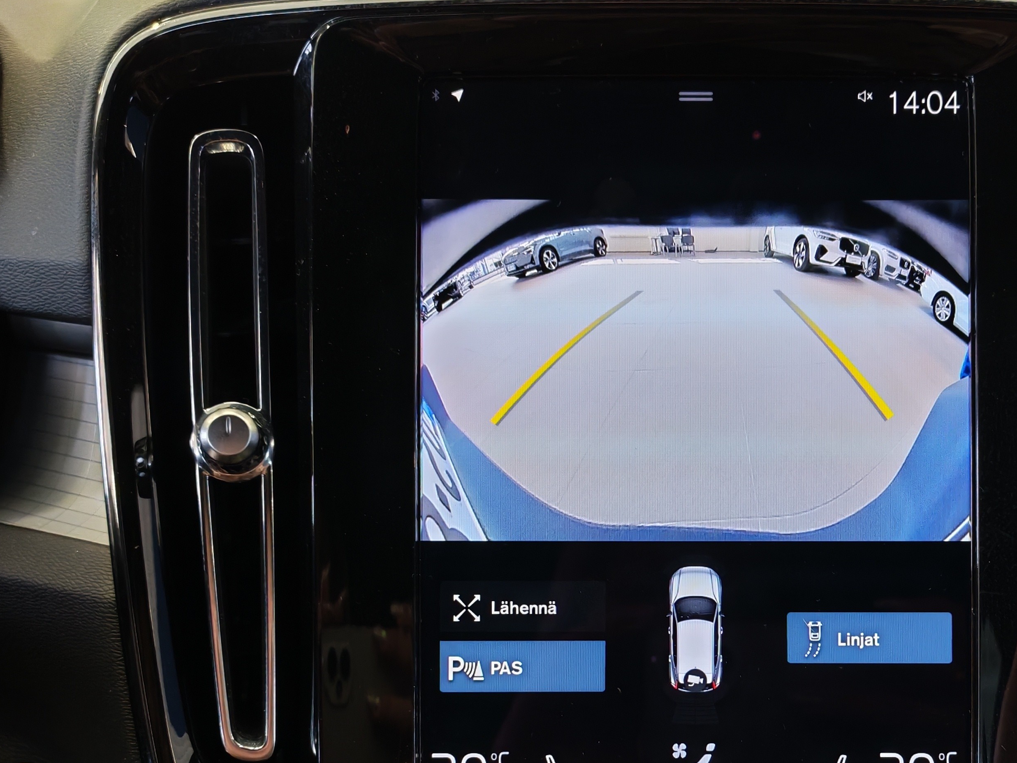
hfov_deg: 35.8
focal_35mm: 53
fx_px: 1557
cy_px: 619
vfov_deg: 27.0
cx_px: 676
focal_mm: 6.12
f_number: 1.9
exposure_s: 1/50
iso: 753
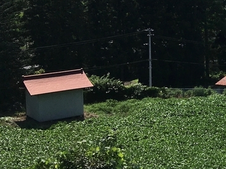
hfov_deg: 17.8
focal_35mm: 96
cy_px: 6
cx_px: 360
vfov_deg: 15.2
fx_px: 627
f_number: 2.2
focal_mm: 4.15
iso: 25
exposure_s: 1/2653
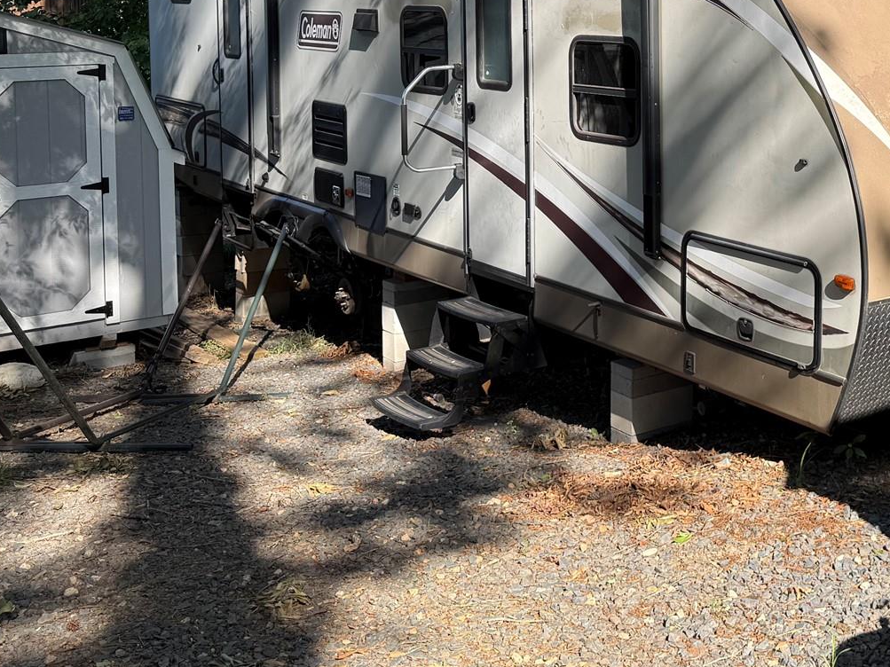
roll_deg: +0.7
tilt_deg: -2.1
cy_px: 74
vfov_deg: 28.6
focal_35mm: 49
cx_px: 740
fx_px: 1260
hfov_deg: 37.2
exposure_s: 1/992
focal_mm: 6.76
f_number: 1.78
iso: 80
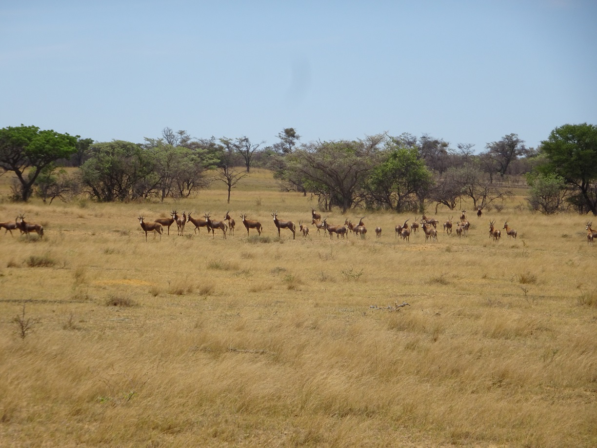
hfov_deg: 9.6
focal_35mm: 206
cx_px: 298
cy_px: 224
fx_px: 3553
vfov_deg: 7.2
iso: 80
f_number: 6.3
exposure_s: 1/400
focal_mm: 35.17
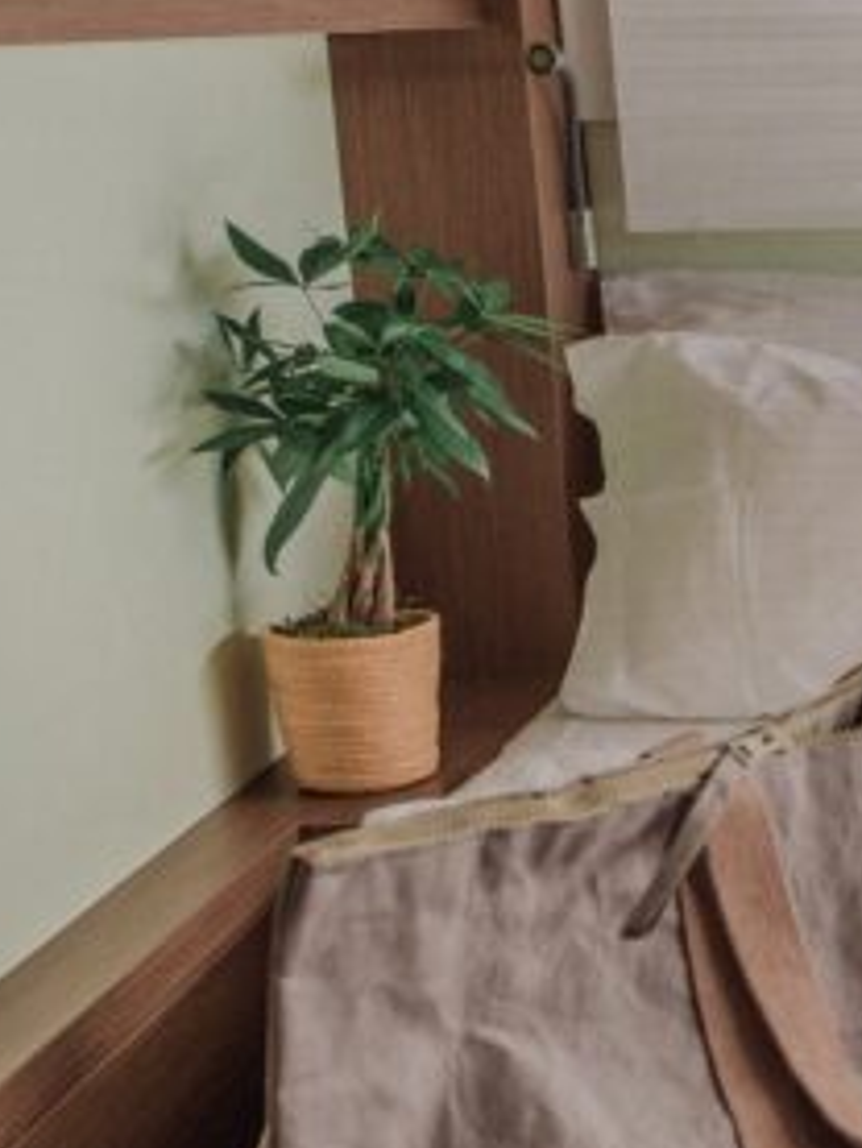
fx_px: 2654
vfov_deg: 24.4
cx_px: 1392
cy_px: 582
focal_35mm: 80
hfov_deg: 16.4
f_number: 5.6
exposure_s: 1/80
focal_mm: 30
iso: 100
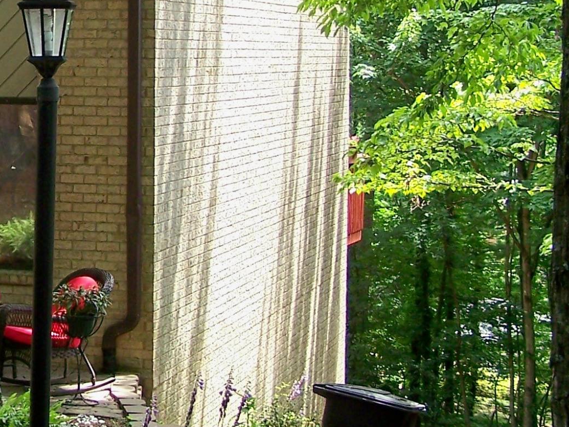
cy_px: 40
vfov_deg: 13.3
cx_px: -82
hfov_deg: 17.2
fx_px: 1808
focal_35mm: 110
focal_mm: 6.3
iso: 64
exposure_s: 1/80
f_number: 2.8
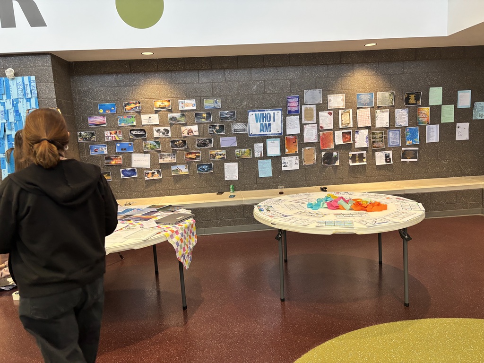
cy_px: 182
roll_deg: +2.3
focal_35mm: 26
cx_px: 242
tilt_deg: -8.5
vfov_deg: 53.1
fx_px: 364
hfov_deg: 67.3
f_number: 1.6
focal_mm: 5.96
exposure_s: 1/60
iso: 200
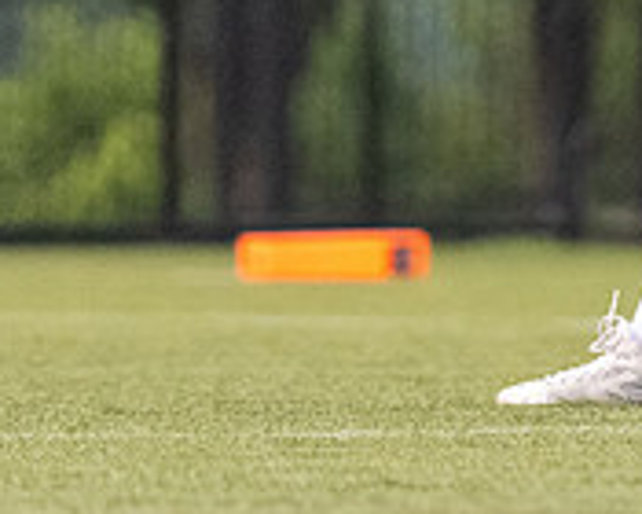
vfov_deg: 0.7
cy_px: -210
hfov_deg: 0.8
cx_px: 868
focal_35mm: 2281
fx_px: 43341
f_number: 5.6
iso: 8000
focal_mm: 500
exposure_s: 1/1000
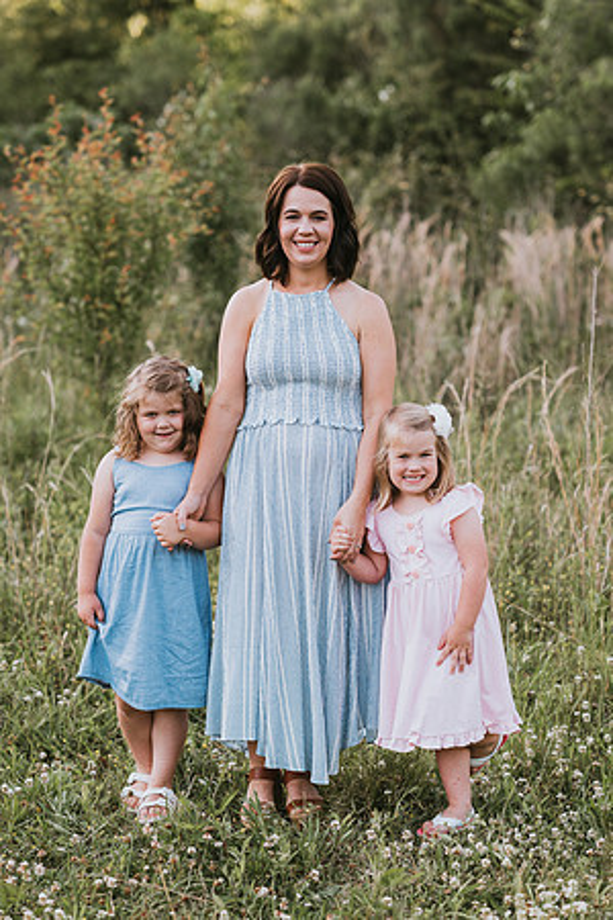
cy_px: 460
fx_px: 2171
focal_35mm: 85
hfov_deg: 16.1
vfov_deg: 23.9
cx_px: 306
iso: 200
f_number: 2.5
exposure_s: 1/320
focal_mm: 85
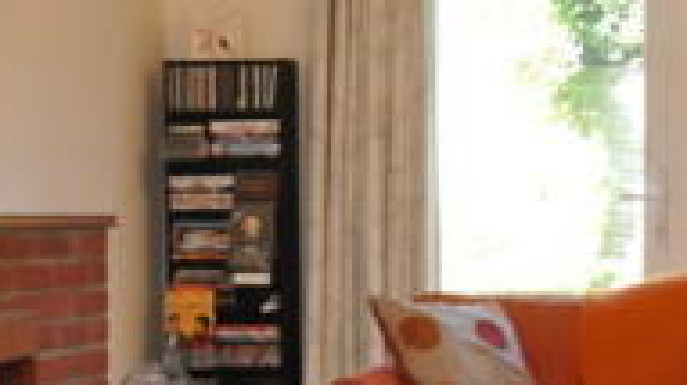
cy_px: 266
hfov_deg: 21.1
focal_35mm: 97
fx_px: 1765
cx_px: 730
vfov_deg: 12.4
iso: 1250
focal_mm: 18
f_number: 4.5
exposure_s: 1/125
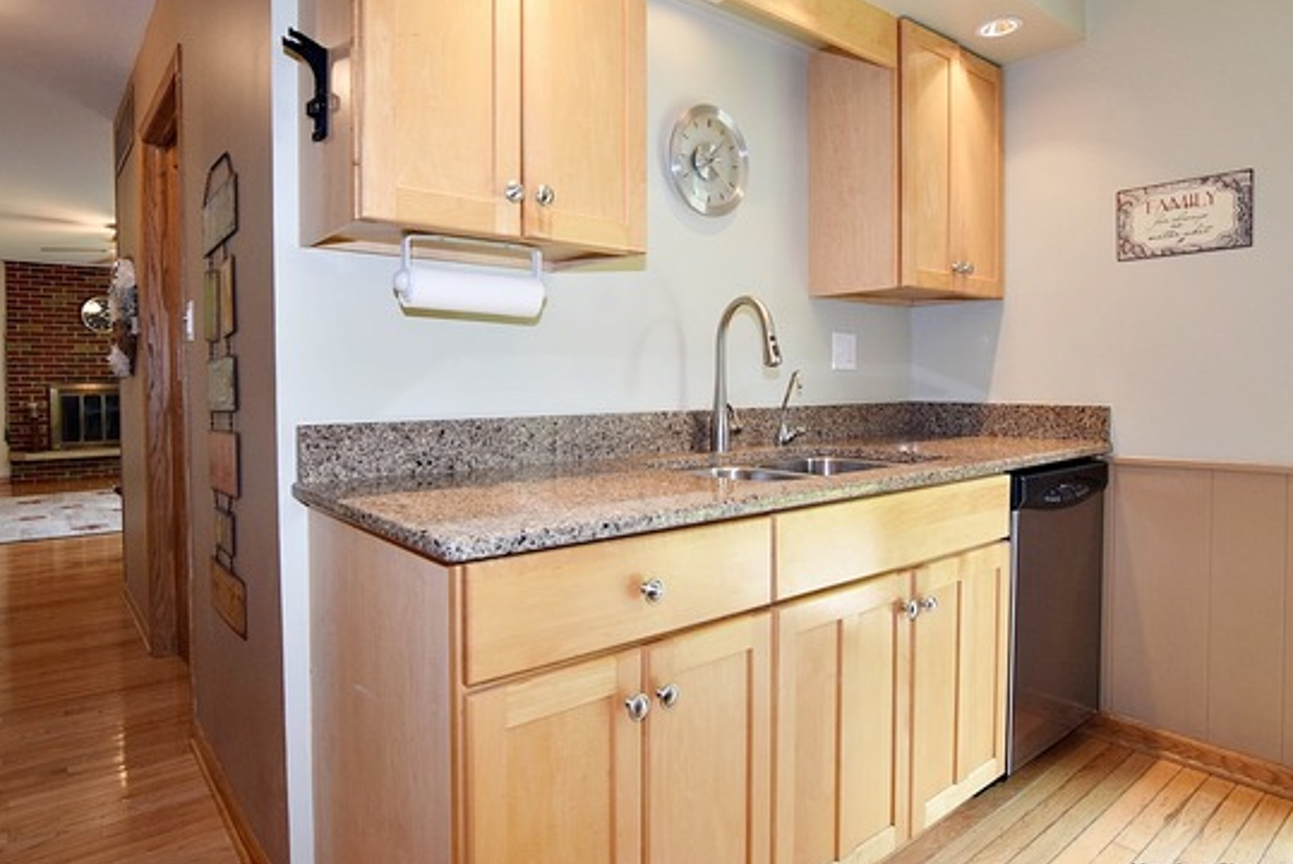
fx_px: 704
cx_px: 578
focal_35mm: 20
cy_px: 390
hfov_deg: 84.8
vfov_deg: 62.9
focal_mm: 11
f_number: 5
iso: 800
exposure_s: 1/100
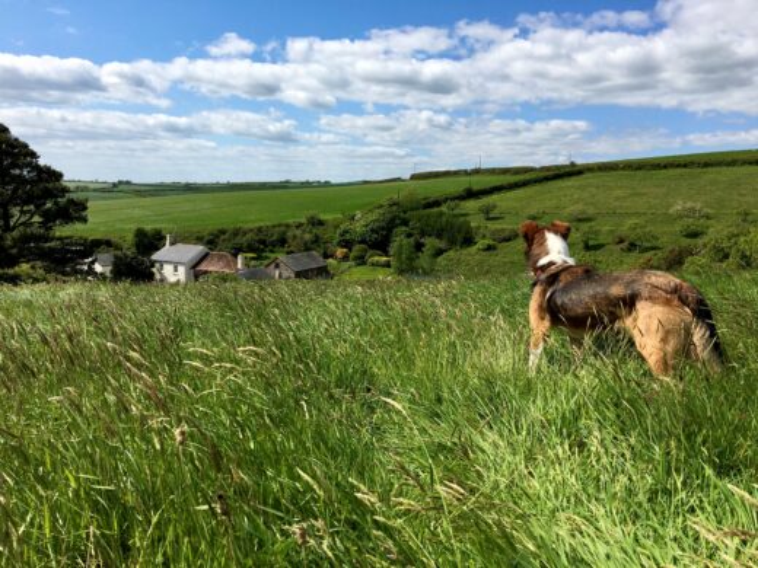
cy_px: 284
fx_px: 635
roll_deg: -1.8
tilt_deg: -8.5
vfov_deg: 48.2
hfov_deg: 61.7
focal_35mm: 29
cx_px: 379
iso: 25
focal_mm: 4.15
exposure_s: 1/2079
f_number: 2.2
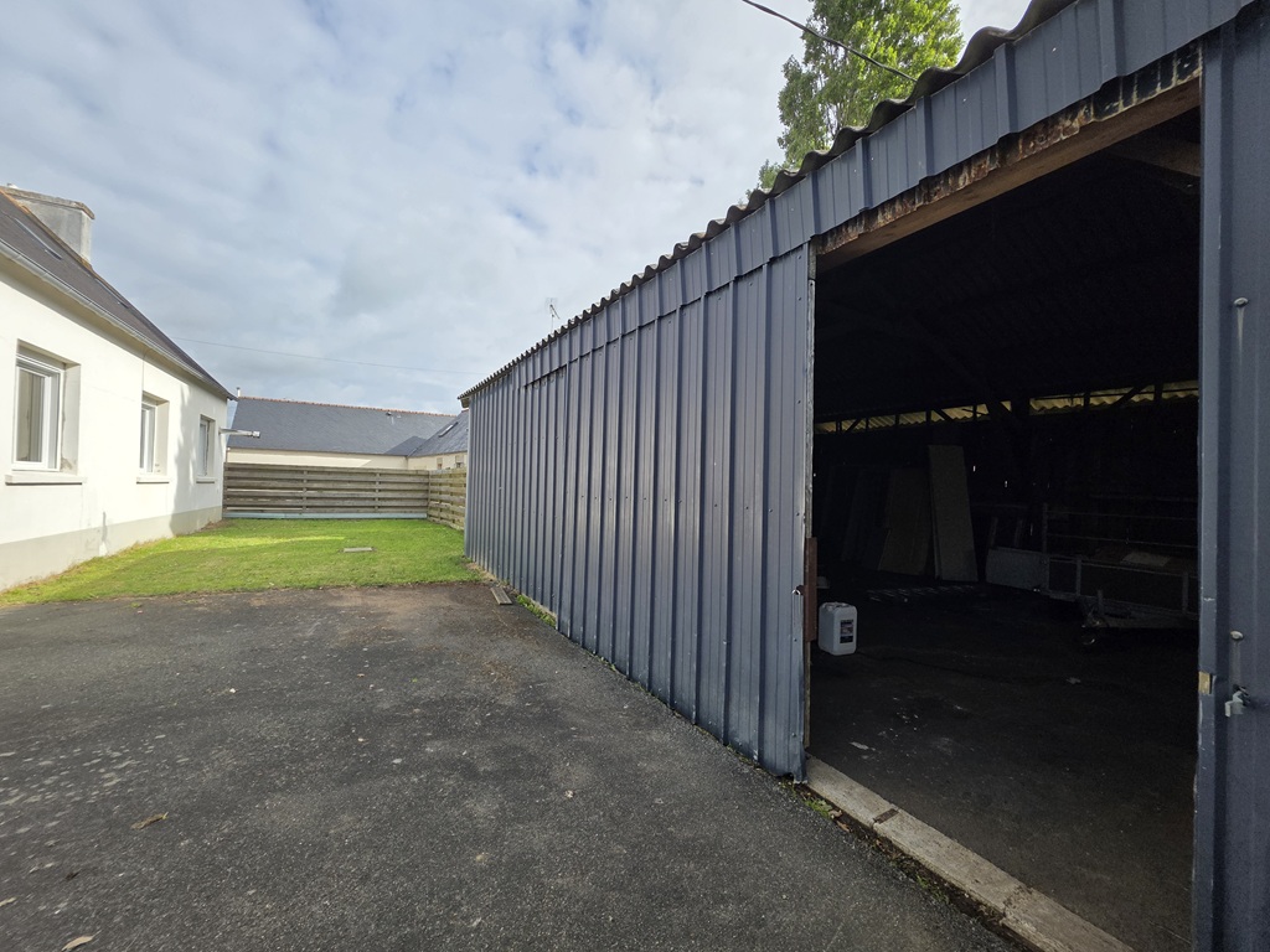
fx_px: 477
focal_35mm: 13
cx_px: 635
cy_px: 476
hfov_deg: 106.2
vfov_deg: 89.9
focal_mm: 2.2
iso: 50
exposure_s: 1/2000
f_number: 1.9
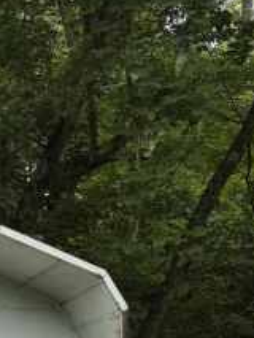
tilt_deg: +3.6
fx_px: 733
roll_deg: +0.5
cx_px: -138
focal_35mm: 75
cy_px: 461
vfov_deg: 22.6
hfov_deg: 17.5
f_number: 1.78
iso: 80
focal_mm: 6.76
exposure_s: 1/589
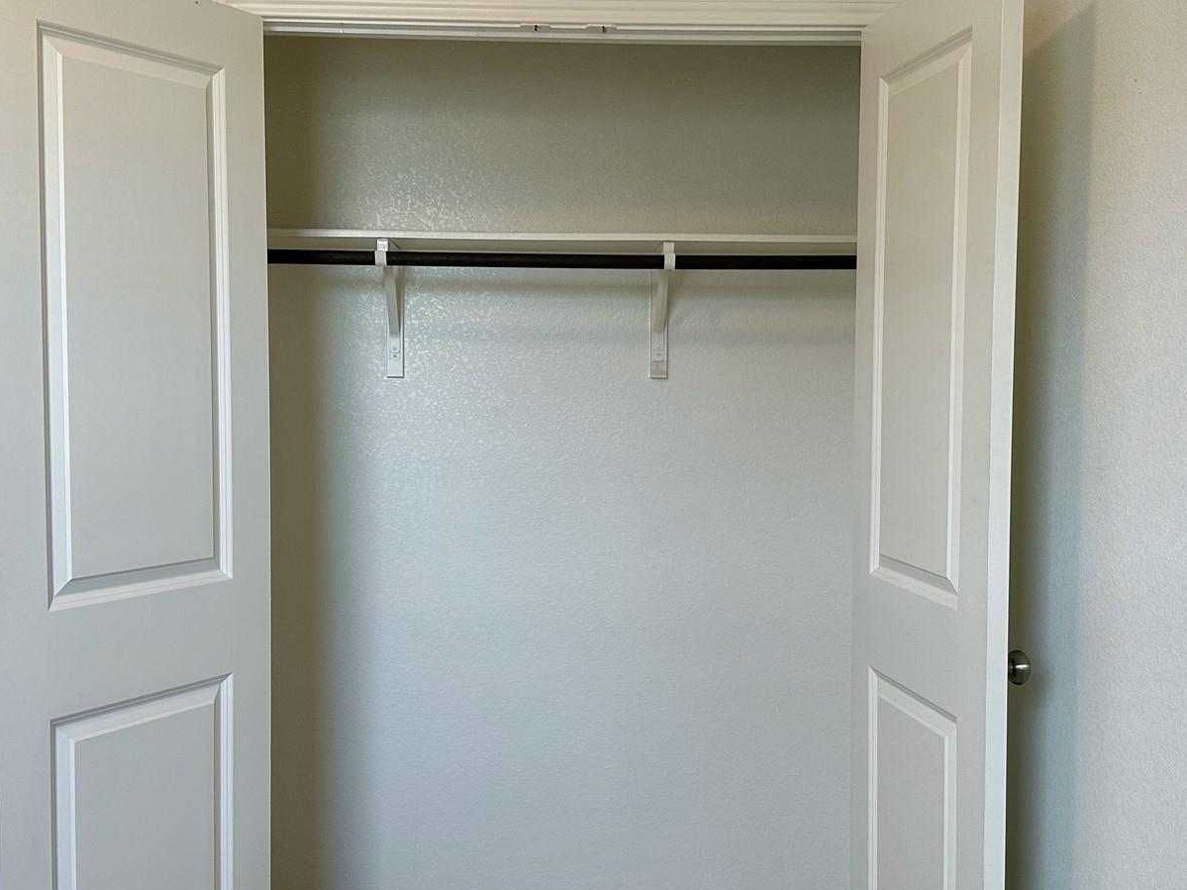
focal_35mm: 41
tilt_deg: -3.0
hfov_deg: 45.8
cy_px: 444
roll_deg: -0.8
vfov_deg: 35.1
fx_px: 1406
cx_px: 597
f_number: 1.78
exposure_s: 1/120
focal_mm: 6.86
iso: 125
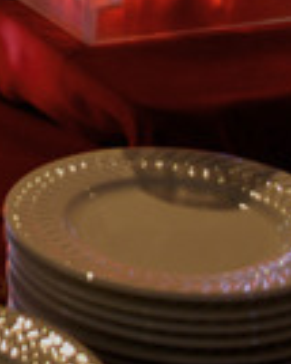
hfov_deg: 9.7
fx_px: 1649
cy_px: -212
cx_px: -204
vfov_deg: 11.9
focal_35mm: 153
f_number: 3.2
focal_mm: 20
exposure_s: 1/30
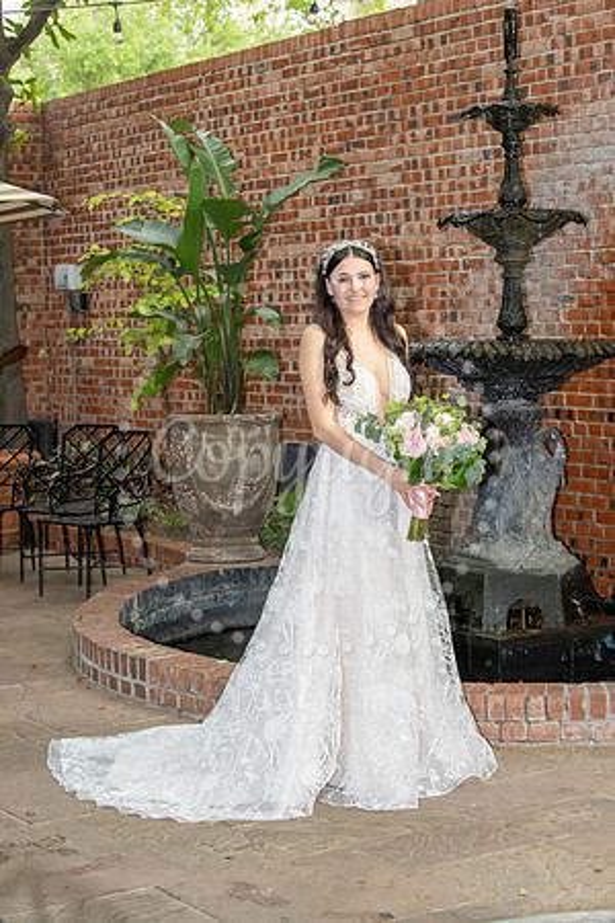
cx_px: 308
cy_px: 462
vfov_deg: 28.8
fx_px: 1794
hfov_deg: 19.5
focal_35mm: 70
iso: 1250
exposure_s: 1/250
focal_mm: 70
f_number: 7.1
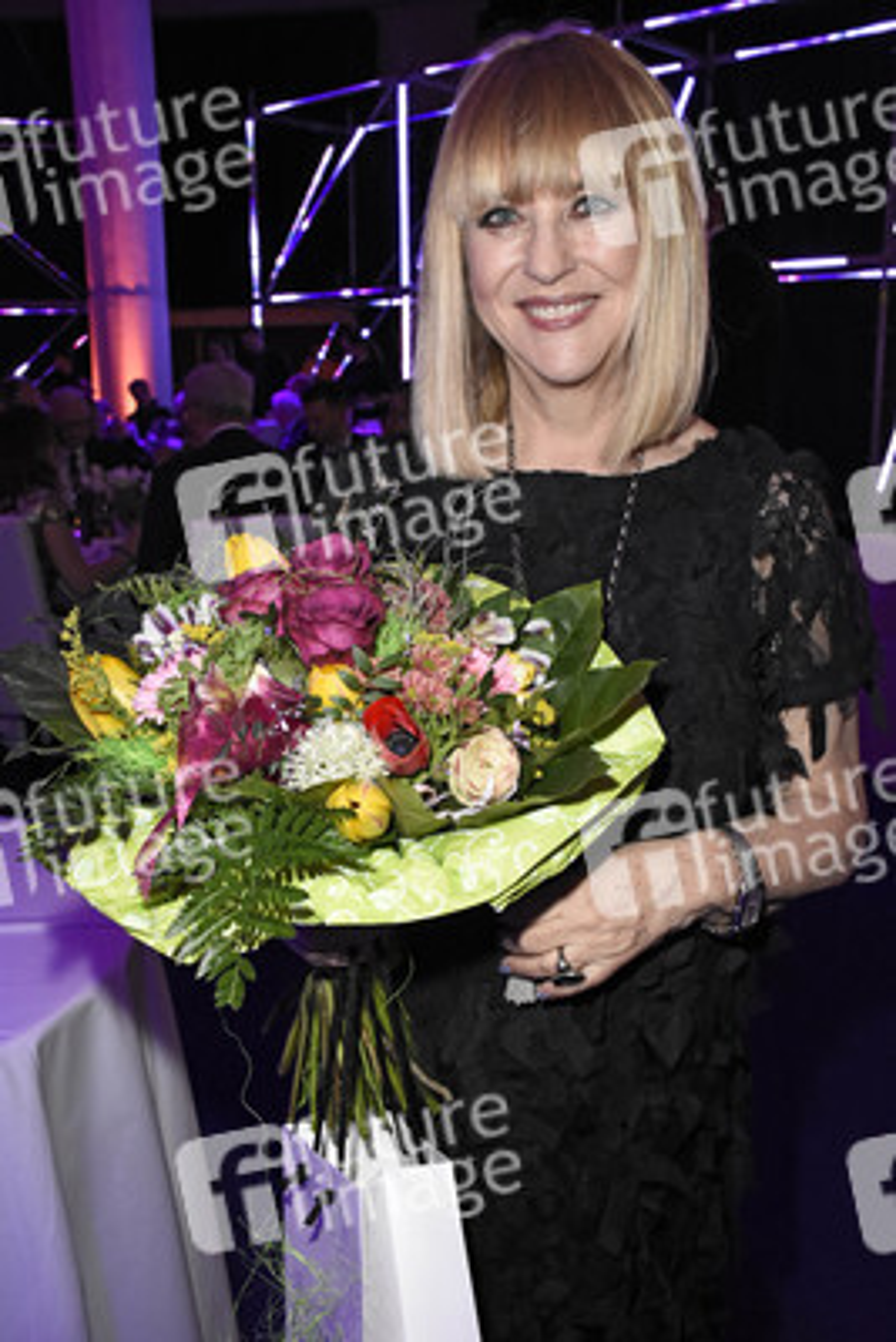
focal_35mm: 34
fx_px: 1287
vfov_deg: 55.1
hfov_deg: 38.4
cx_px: 448
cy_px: 671
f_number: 6.3
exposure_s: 1/160
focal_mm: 23
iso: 3200
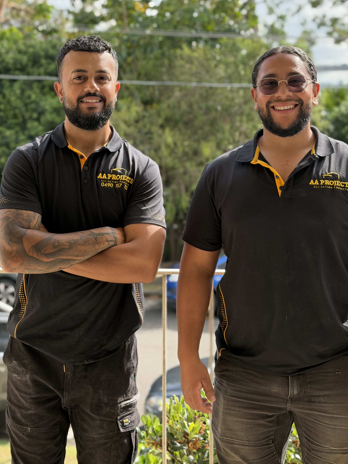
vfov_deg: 30.2
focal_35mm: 64
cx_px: 185
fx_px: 858
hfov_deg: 22.9
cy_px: 177
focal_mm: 6.76
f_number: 1.78
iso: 100
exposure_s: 1/1149
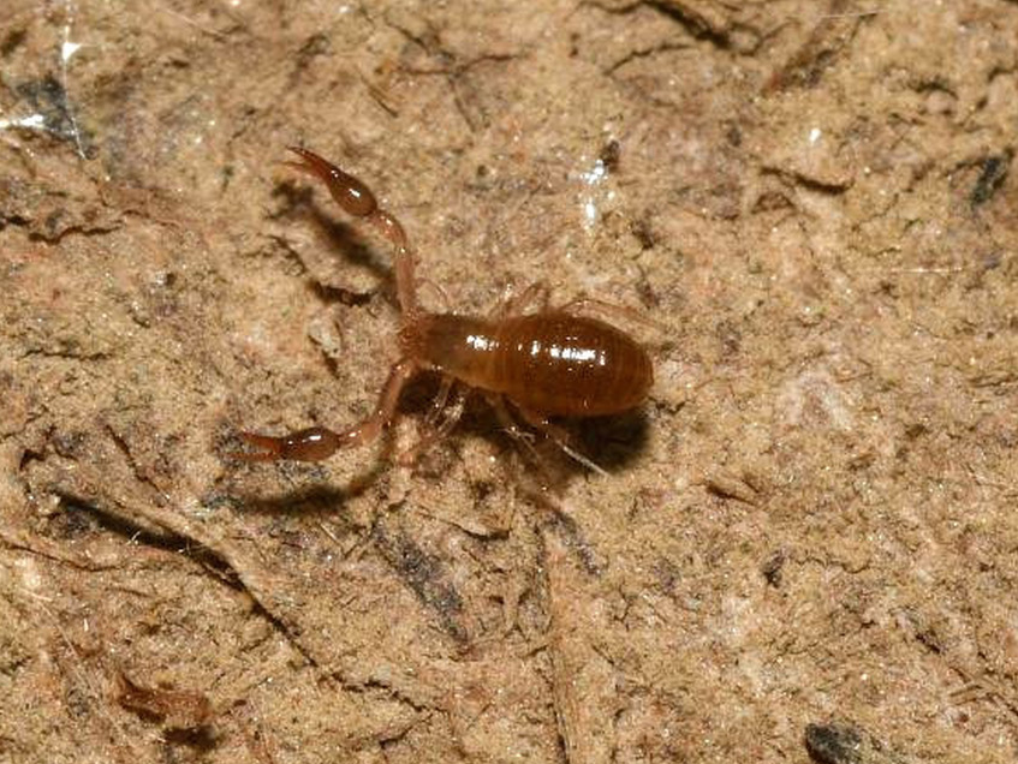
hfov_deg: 11.5
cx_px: 528
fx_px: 5047
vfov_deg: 8.7
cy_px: 383
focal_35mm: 172
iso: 100
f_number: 29
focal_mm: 105
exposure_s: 1/60
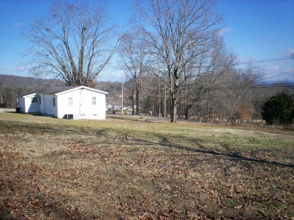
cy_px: 110
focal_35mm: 36
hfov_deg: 51.4
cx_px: 147
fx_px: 306
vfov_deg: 39.7
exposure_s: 1/543
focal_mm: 6
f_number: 4.5
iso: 100
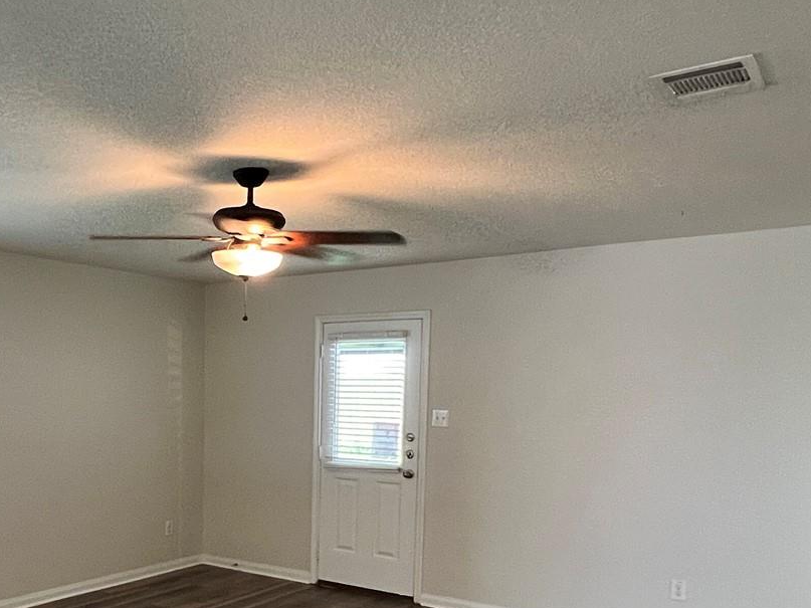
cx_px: 183
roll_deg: -0.2
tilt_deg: -4.8
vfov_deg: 41.7
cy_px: 453
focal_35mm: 33
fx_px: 773
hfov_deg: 52.4
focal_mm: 1.57
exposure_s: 1/60
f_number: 1.8
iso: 400
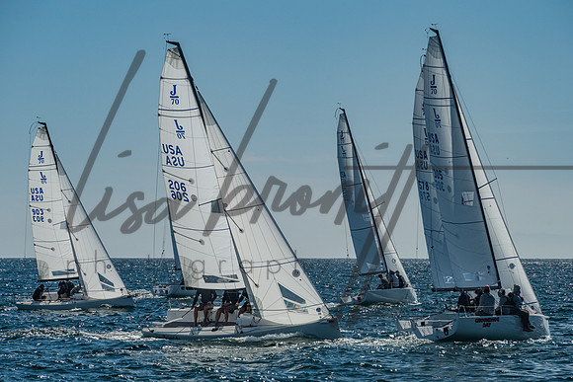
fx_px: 3851
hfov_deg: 8.5
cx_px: 287
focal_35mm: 242
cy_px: 212
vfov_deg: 5.7
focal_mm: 200
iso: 400
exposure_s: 1/1000
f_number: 10
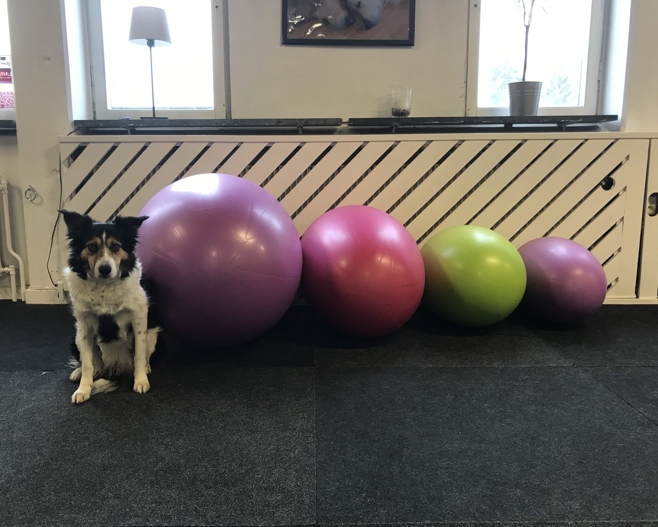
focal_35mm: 30
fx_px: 584
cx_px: 322
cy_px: 269
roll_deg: +2.1
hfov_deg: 58.8
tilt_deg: -12.2
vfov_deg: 48.5
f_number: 1.8
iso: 32
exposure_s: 1/20
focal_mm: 3.99
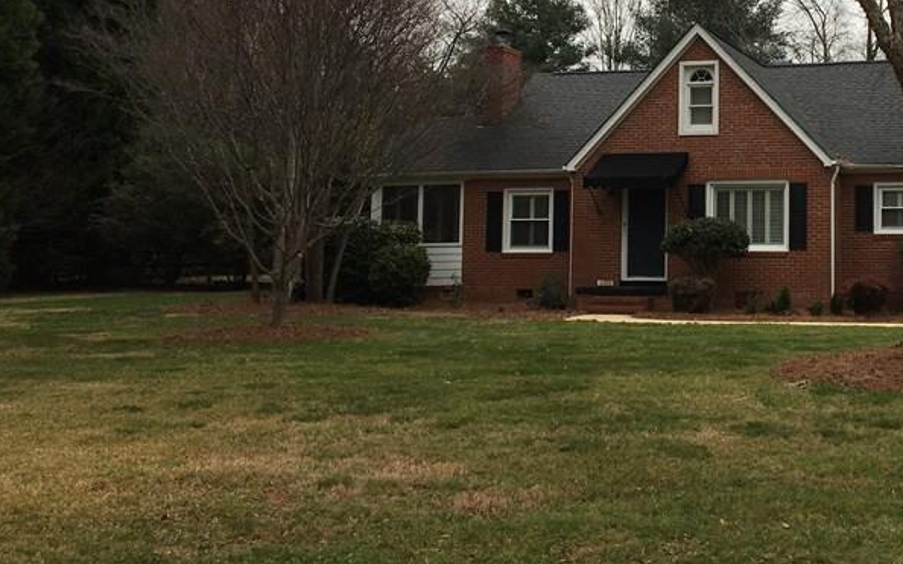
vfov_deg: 24.1
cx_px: 745
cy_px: 140
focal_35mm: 53
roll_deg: +0.3
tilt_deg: +6.2
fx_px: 1304
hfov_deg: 36.6
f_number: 2.2
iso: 25
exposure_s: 1/337
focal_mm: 4.15
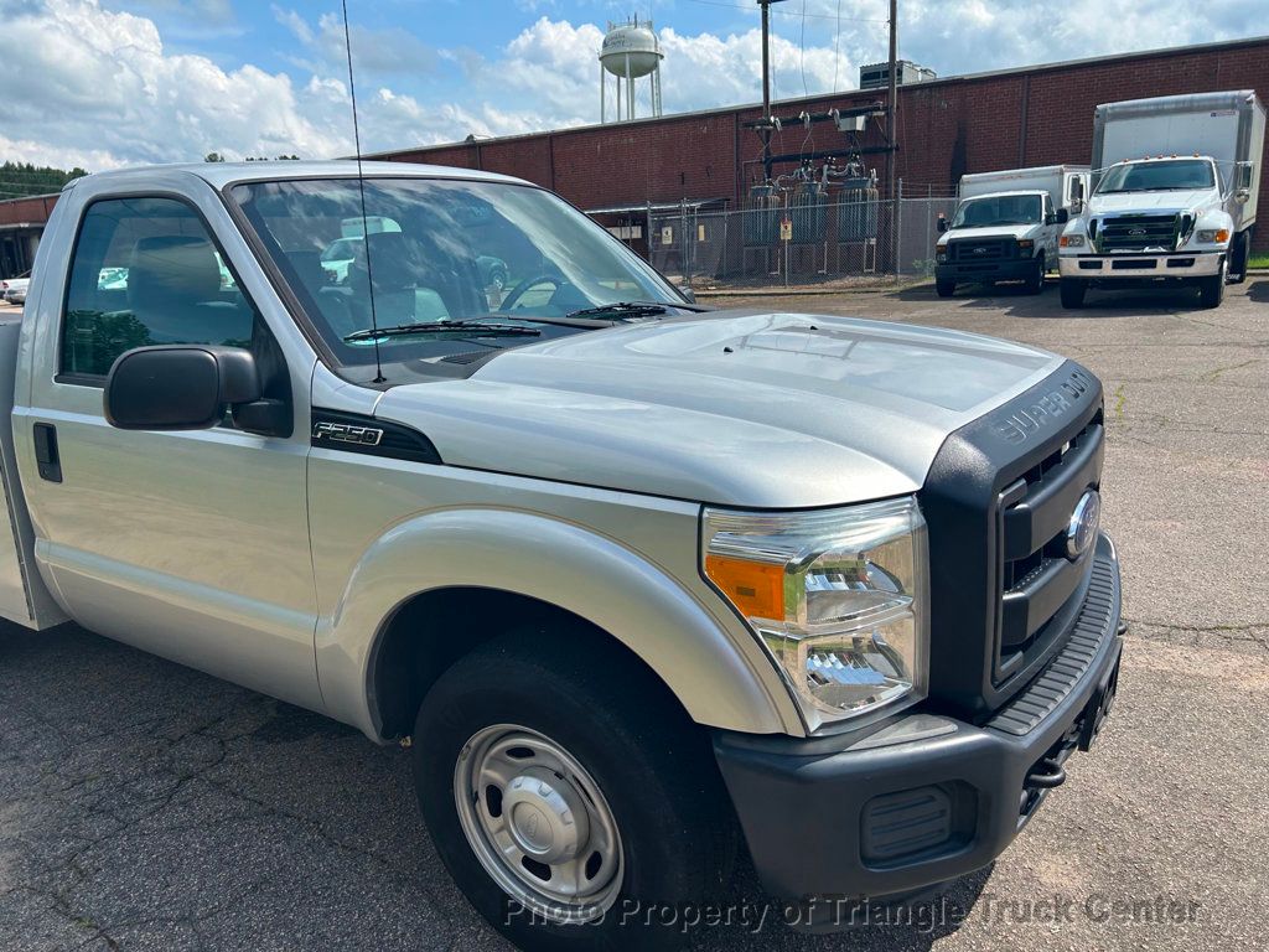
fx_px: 953
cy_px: 476
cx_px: 634
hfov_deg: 67.3
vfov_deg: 53.1
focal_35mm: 26
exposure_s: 1/4831
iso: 50
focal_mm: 5.7
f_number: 1.5
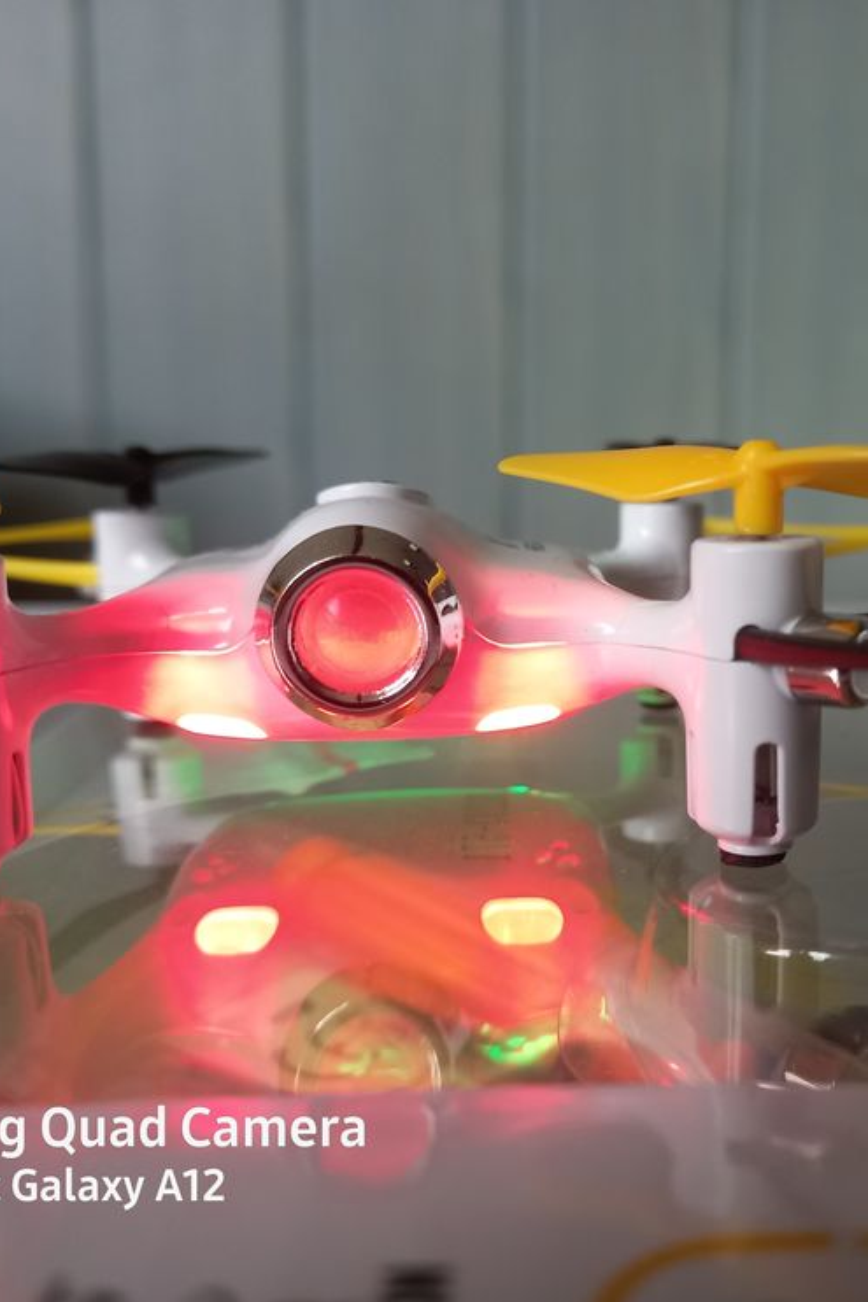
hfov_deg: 37.4
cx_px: 580
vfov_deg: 54.4
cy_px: 655
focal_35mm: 35
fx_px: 1266
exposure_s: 1/49
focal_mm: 4.6
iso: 160
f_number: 2
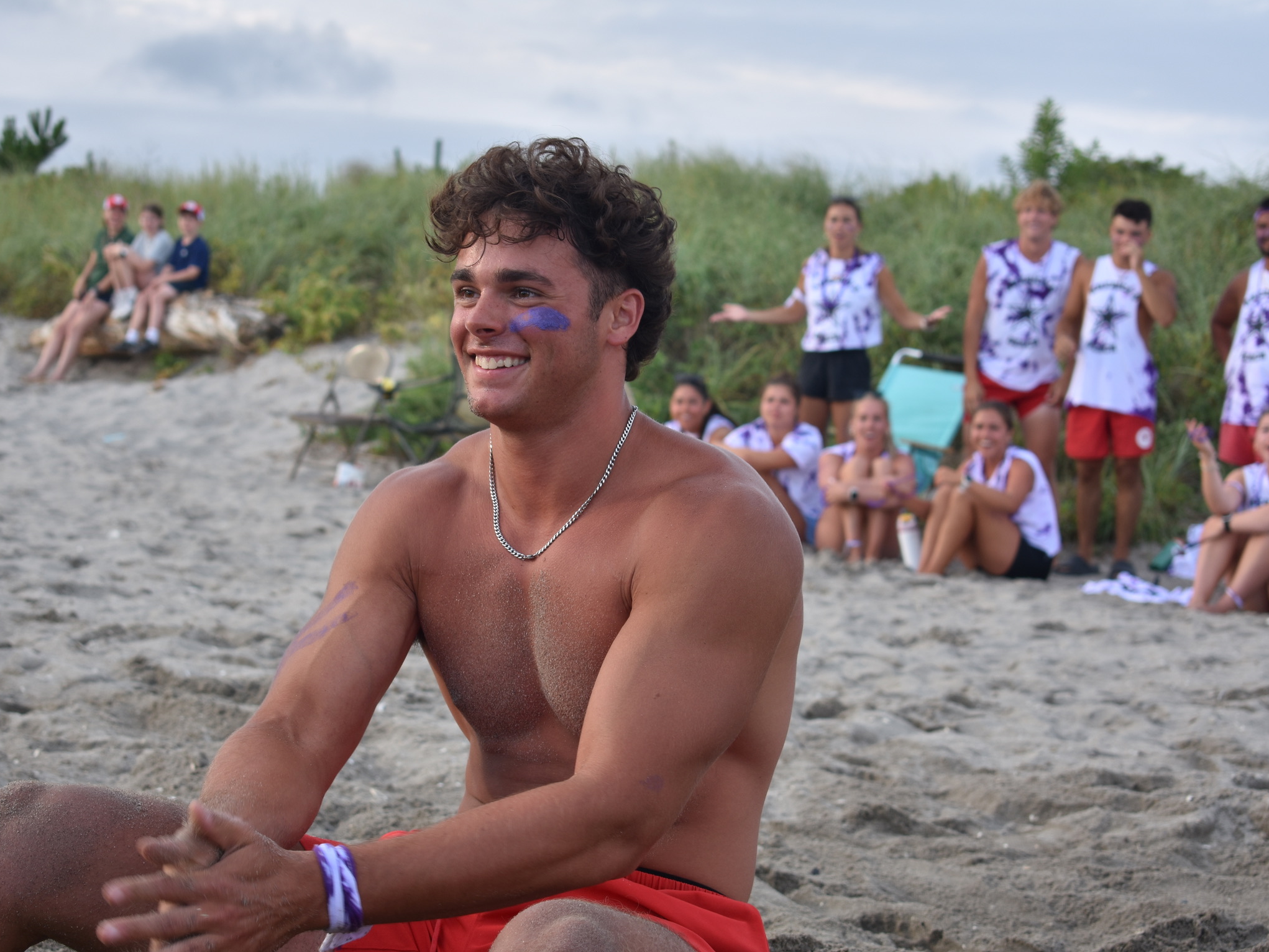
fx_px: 3283
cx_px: 568
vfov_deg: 16.5
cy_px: 475
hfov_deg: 21.9
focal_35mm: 90
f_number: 5.6
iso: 100
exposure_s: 1/125
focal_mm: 55
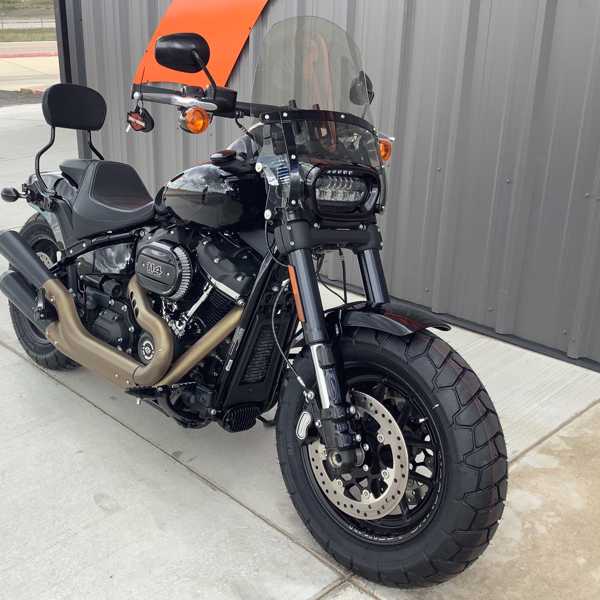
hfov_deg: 43.4
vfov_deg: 43.9
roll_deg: -0.4
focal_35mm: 38
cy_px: 300
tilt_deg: -20.4
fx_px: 745
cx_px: 209
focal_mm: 3.3
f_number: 2.4
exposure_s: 1/245
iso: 25
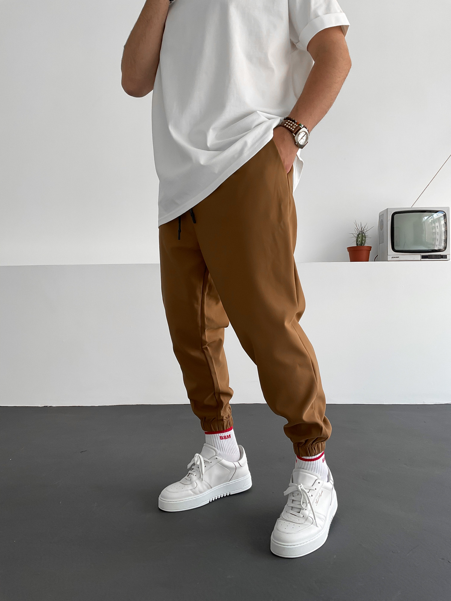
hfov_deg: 48.2
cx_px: 226
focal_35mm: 29
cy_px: 300
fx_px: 504
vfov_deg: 61.7
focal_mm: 3
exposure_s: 1/120
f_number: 1.8
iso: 32
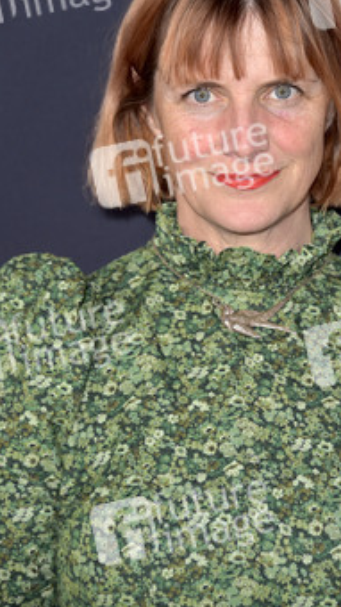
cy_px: 255
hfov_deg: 5.5
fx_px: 3572
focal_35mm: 222
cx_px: 235
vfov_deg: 9.7
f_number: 6.3
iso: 500
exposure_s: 1/200
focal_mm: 180
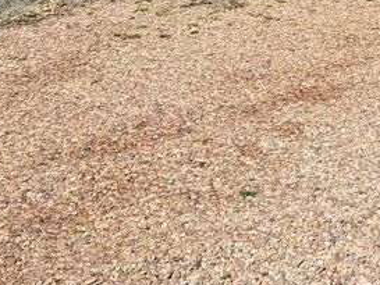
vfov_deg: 15.4
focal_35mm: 90
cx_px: 558
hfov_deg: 19.2
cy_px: -120
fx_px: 988
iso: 50
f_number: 1.8
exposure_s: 1/1381
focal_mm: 5.23
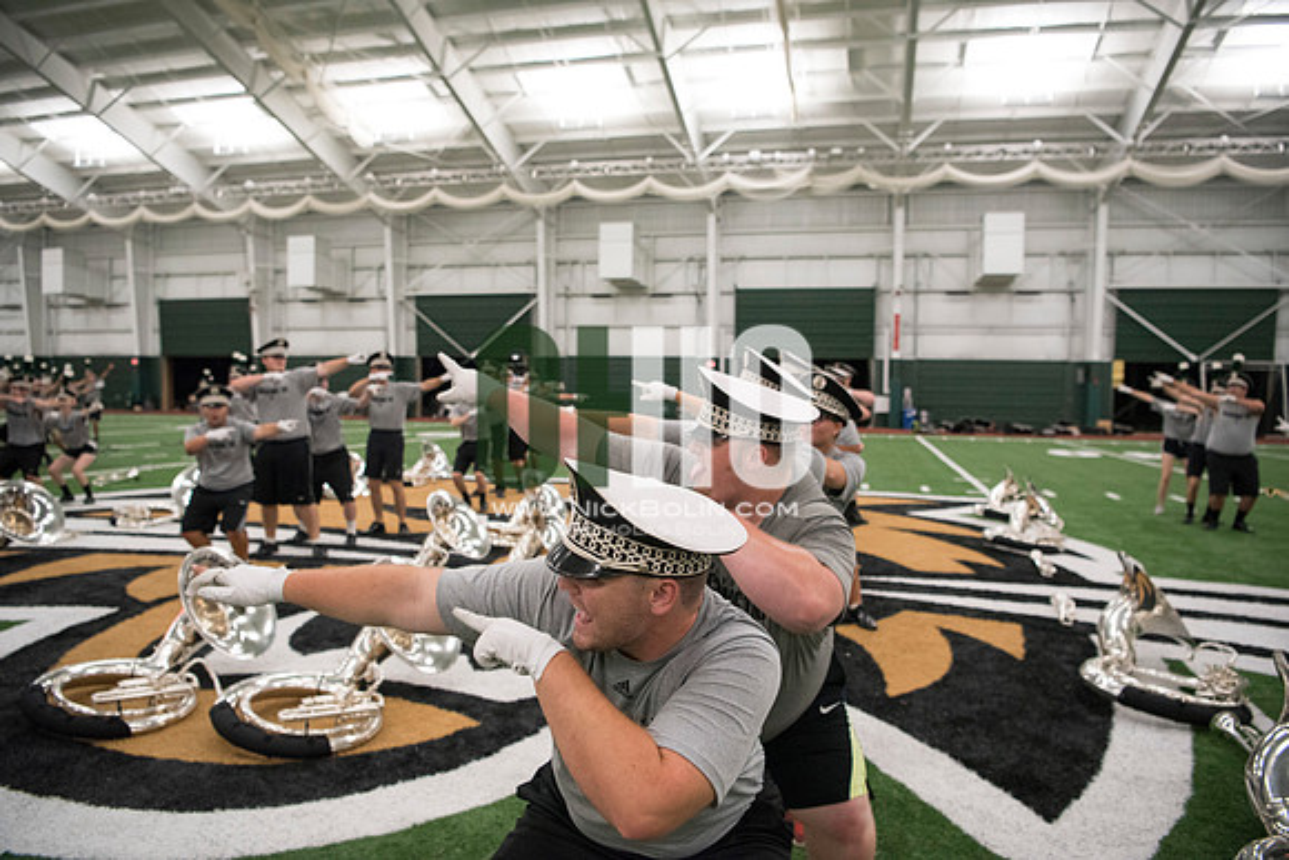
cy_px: 430
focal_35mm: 24
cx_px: 644
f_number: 3.2
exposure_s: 1/320
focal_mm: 24
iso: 3200
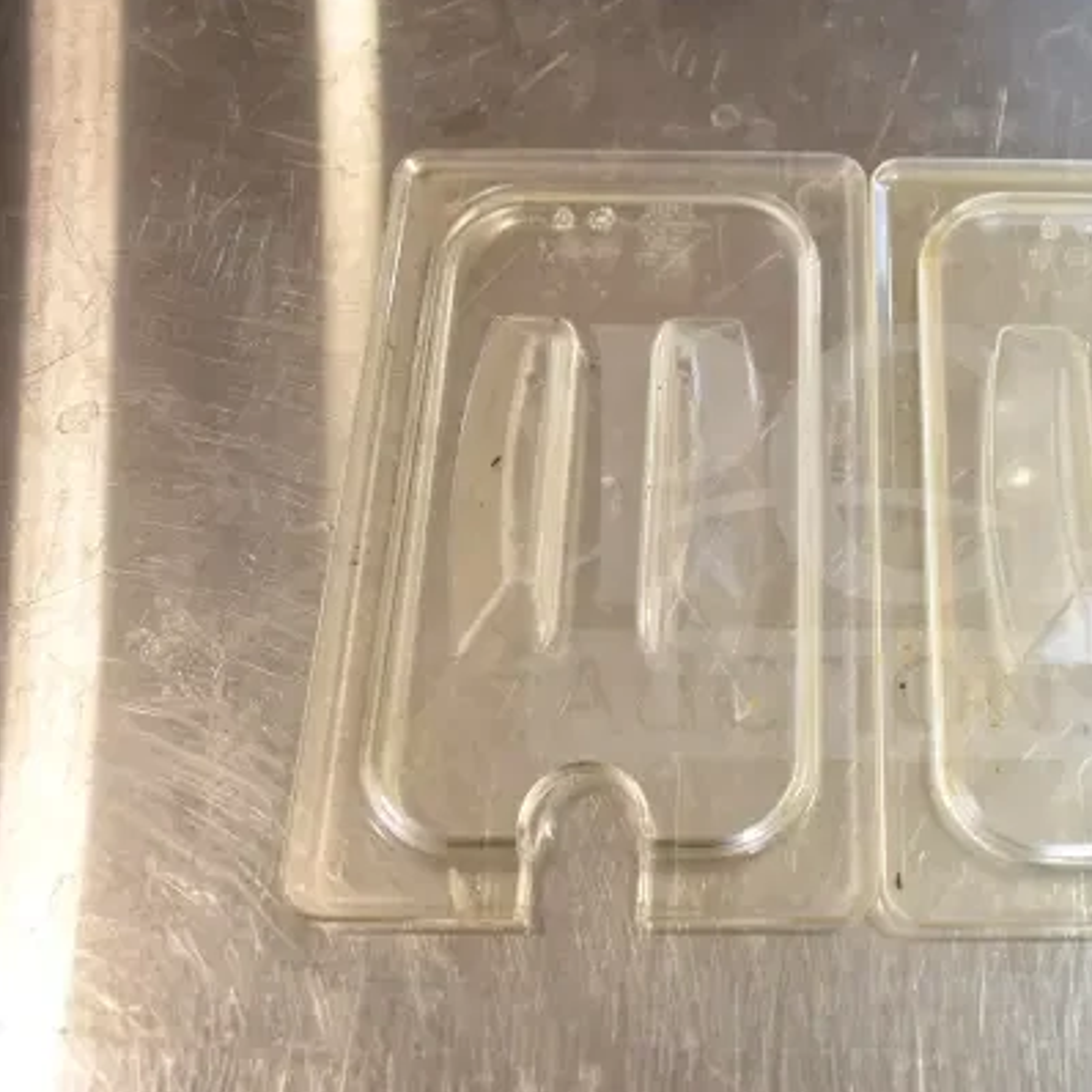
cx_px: 834
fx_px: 1535
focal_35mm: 43
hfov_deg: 38.1
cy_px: 542
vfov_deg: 39.2
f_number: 3.8
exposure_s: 1/60
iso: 200
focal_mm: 22
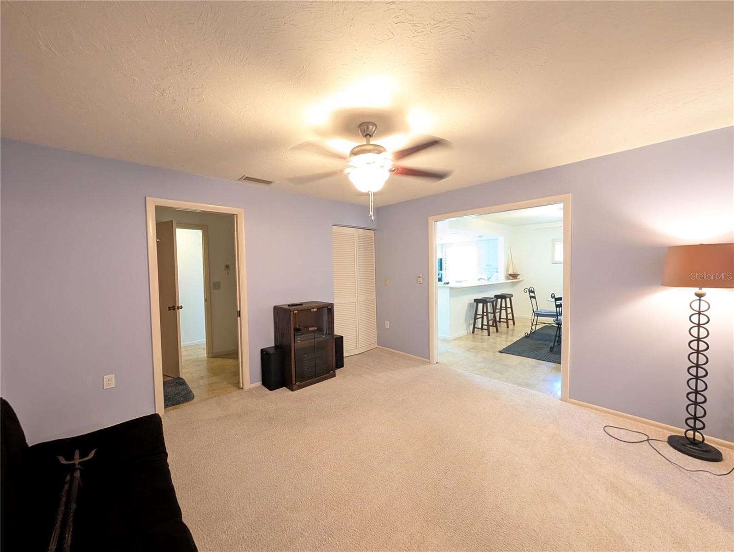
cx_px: 367
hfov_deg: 110.5
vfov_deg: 94.6
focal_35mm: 12
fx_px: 255
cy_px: 276
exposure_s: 1/24
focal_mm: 2.02
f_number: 1.7
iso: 510
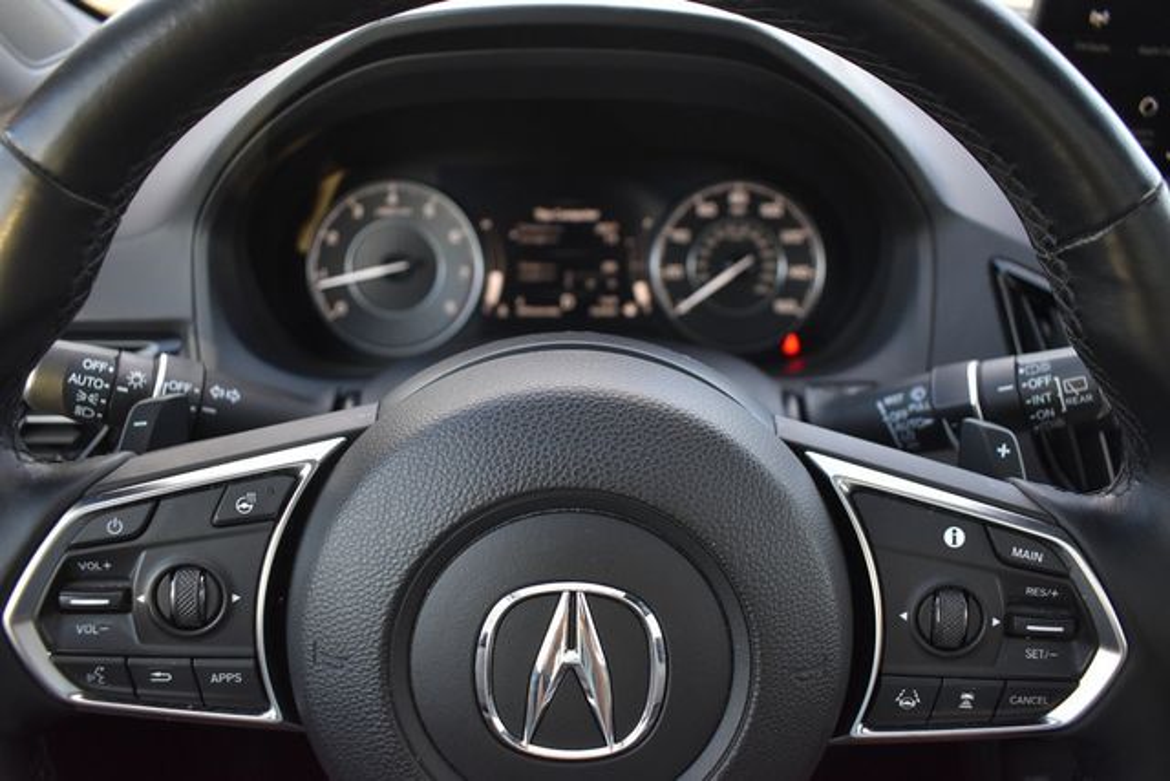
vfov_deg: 48.0
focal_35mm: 27
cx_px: 585
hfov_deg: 67.4
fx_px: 878
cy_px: 390
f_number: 3.5
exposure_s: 1/250
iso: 800
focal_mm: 18
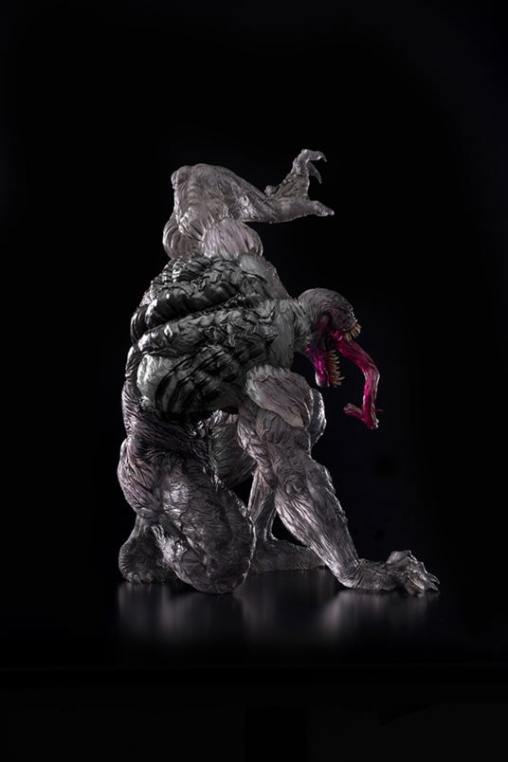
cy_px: 381
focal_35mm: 100
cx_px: 254
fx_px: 2117
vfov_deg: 20.4
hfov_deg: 13.7
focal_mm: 100
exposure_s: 1/125
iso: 200
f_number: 16
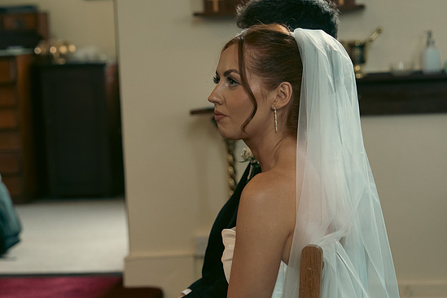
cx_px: 212
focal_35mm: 111
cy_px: 145
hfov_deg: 18.4
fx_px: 1378
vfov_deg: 12.3
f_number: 3.5
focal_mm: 70
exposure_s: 1/200
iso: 1600
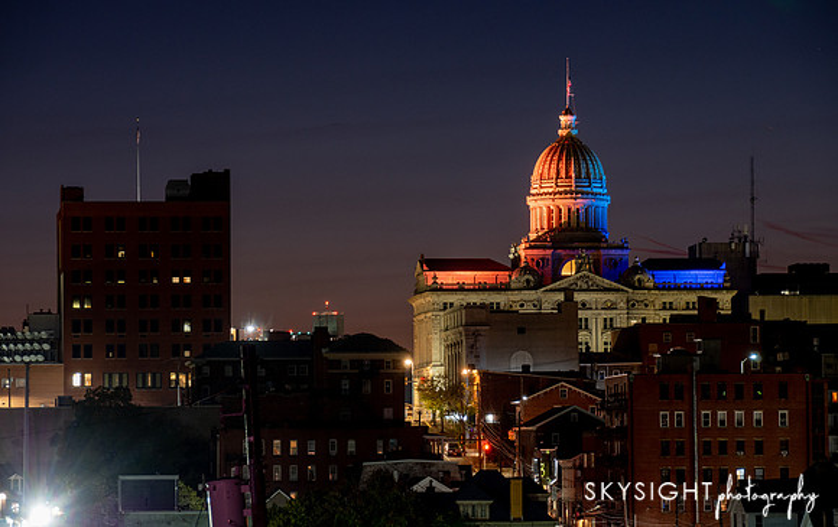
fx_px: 4197
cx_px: 410
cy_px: 257
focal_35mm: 183
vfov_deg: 7.2
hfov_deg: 11.4
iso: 125
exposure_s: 3.2
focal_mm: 81
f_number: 5.4
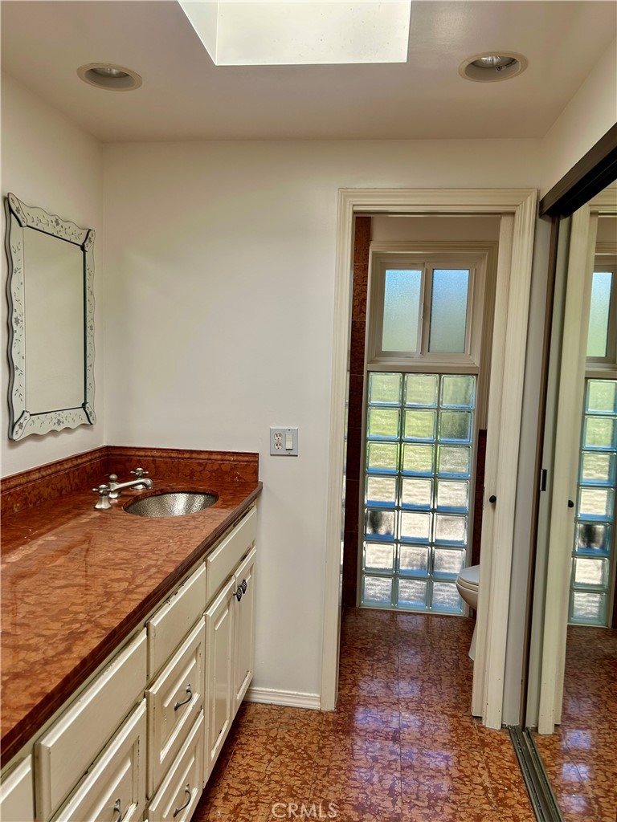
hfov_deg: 53.1
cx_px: 308
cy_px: 411
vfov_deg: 67.3
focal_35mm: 26
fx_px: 618
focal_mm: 5.7
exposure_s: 1/359
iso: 50
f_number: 1.5
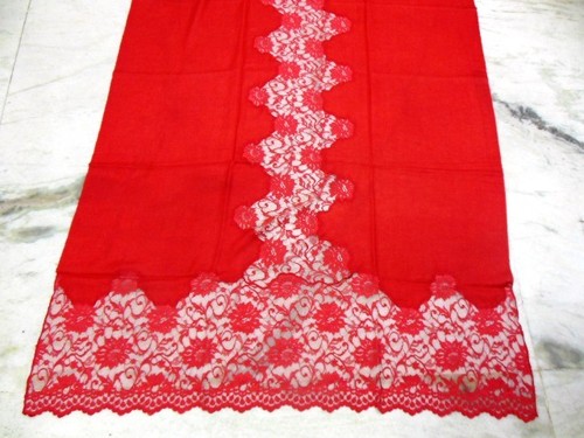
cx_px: 292
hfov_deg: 69.4
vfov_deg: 54.9
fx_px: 422
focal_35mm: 25
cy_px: 219
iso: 400
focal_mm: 4.5
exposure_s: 1/13
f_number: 3.2
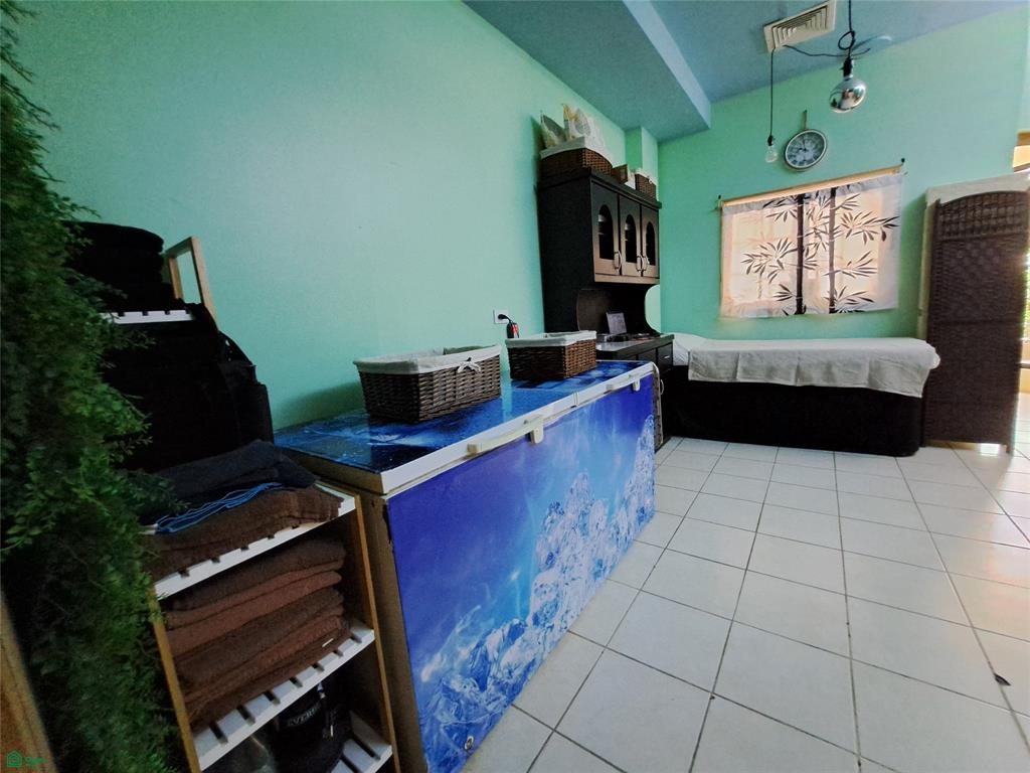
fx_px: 387
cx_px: 515
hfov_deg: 106.2
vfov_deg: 89.9
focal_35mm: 13
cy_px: 386
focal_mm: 1.74
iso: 800
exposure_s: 1/20
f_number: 2.2
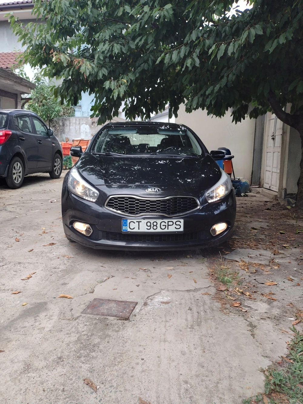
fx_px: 315
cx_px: 152
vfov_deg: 65.3
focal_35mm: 27
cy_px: 202
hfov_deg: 51.3
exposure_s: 1/610
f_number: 1.7
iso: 100
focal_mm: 4.71
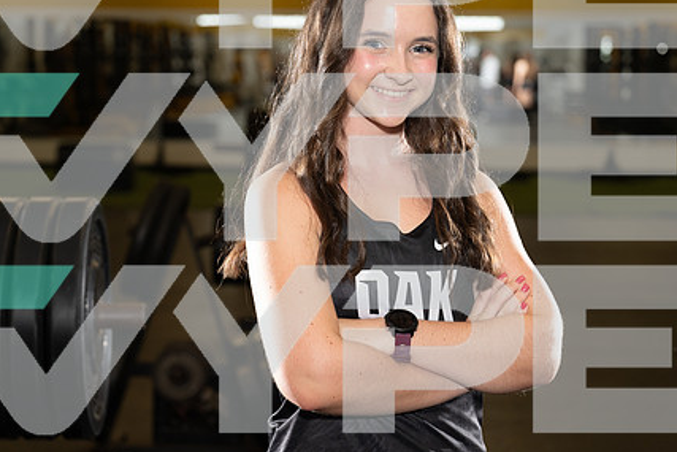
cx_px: 317
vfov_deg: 14.4
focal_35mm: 95
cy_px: 158
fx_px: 1787
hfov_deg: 21.4
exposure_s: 1/250
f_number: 4
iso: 800
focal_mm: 70
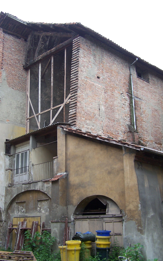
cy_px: 140
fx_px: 320
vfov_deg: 44.3
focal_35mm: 45
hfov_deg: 28.5
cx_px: 57
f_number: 2.8
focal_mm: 6.3
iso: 80
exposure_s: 1/125
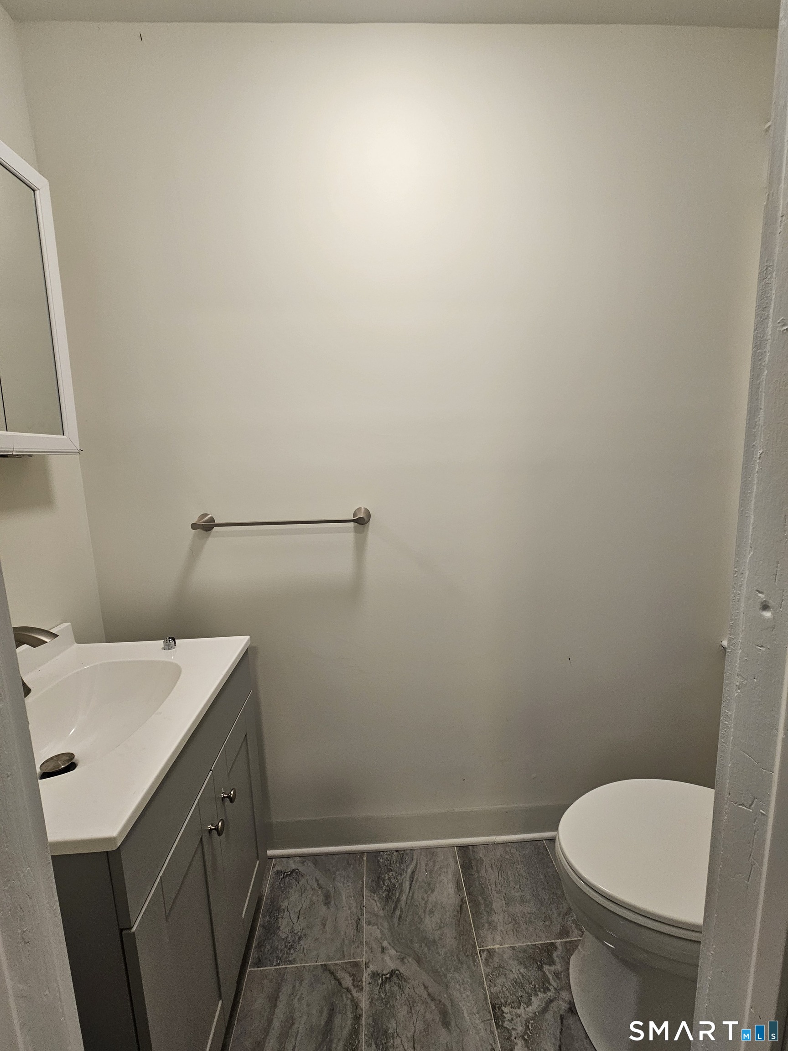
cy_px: 526
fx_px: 395
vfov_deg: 106.2
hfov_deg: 89.9
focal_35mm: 13
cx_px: 394
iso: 80
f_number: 2.2
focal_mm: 2.2
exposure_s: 1/60
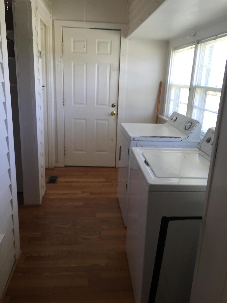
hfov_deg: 48.2
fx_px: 254
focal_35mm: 29
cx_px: 114
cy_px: 152
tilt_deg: -13.3
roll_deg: -2.7
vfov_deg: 61.7
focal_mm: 4.15
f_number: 2.2
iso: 32
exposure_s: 1/60
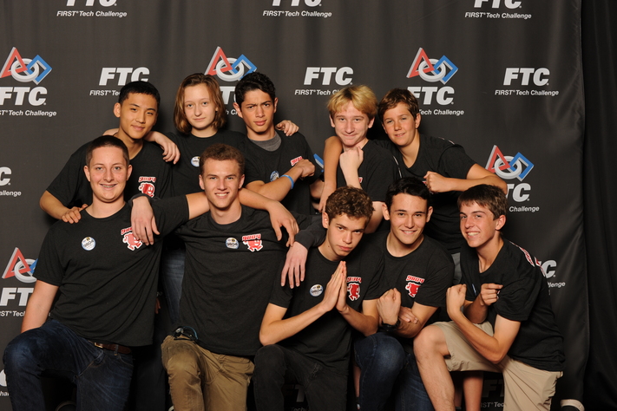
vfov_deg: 16.9
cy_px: 207
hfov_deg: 25.1
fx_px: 1388
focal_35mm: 81
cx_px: 309
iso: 500
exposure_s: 1/200
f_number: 8
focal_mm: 80
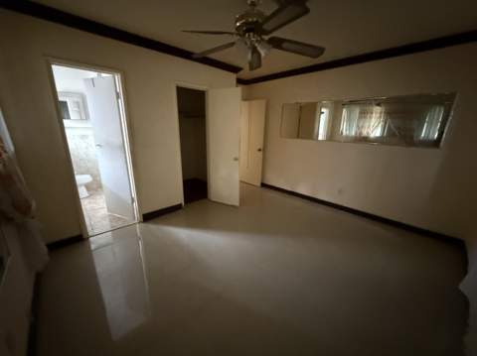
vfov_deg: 85.6
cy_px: 178
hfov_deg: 102.1
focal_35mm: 14
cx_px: 238
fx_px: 193
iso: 1600
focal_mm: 2.22
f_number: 2.2
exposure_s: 1/30
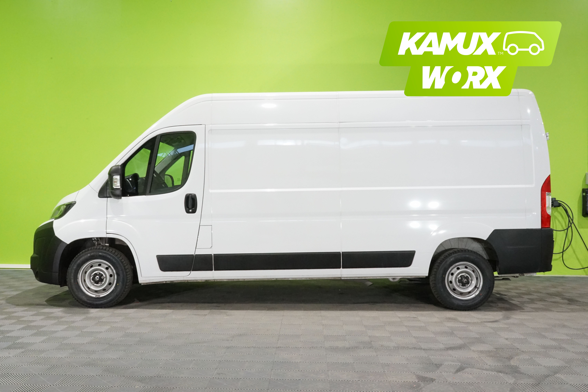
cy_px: 196
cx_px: 294
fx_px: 523
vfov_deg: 41.1
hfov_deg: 58.7
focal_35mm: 32
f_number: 22
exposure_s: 1/15
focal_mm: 32
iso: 6400
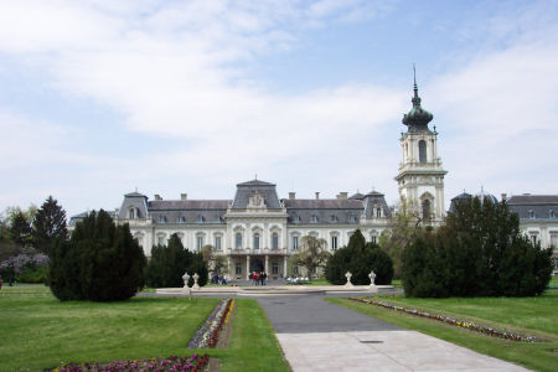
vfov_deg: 35.1
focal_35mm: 38
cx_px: 279
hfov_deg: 50.7
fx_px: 589
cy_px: 186
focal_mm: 8
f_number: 4.8
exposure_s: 1/700
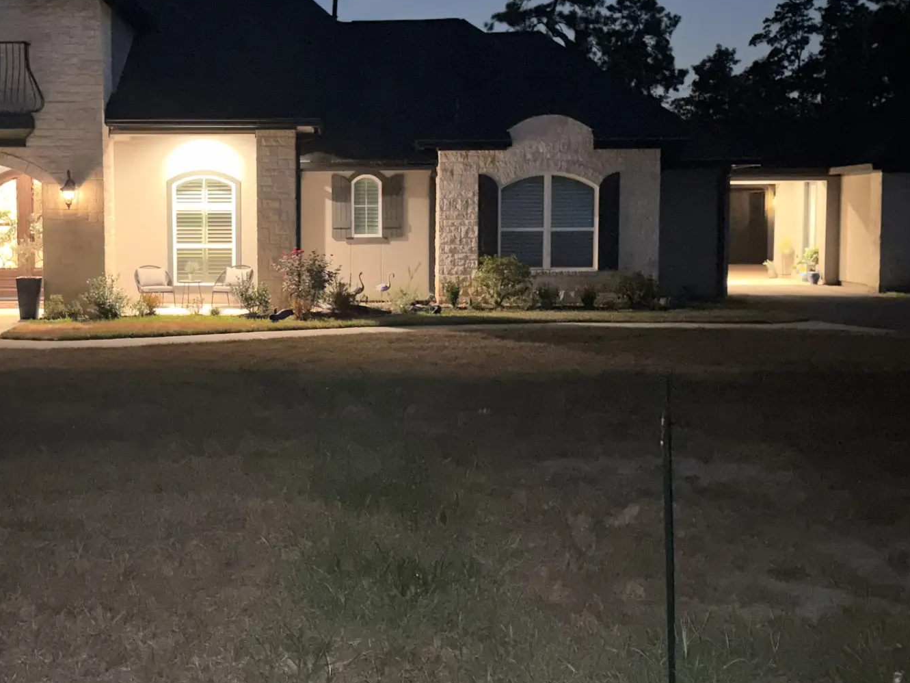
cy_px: 309
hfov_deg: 37.7
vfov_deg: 29.1
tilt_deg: -4.6
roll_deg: +0.3
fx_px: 1314
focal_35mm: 50
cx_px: 282
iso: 2500
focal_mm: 5.96
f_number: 1.6
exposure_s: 1/4
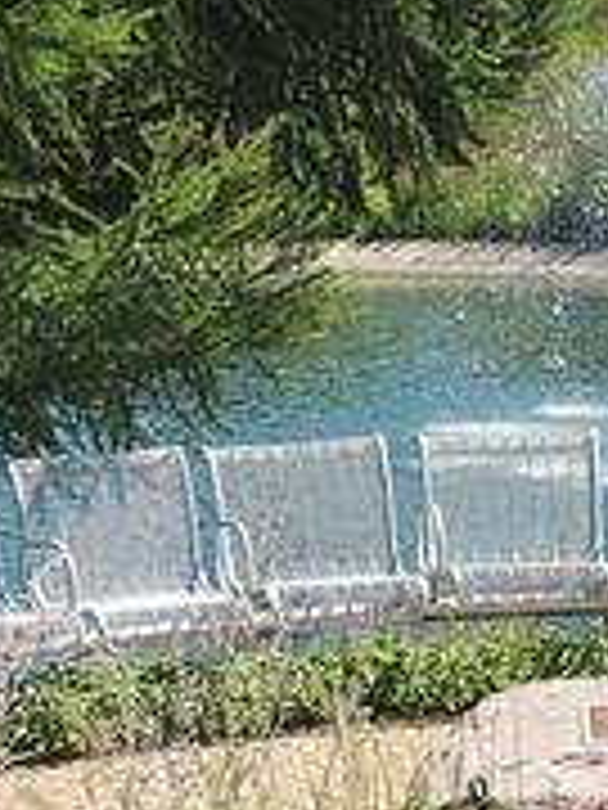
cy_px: 72
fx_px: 3232
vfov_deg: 14.2
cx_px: 640
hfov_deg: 10.6
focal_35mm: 138
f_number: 4.5
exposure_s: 1/800
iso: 100
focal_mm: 13.2
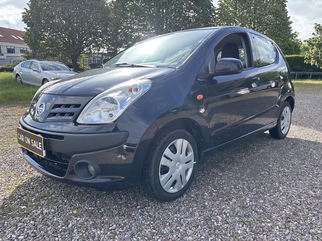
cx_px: 161
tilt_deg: -11.1
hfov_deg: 67.3
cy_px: 120
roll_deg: -0.7
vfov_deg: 53.1
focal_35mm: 26
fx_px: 242
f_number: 1.6
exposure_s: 1/1152
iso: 50
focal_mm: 5.96
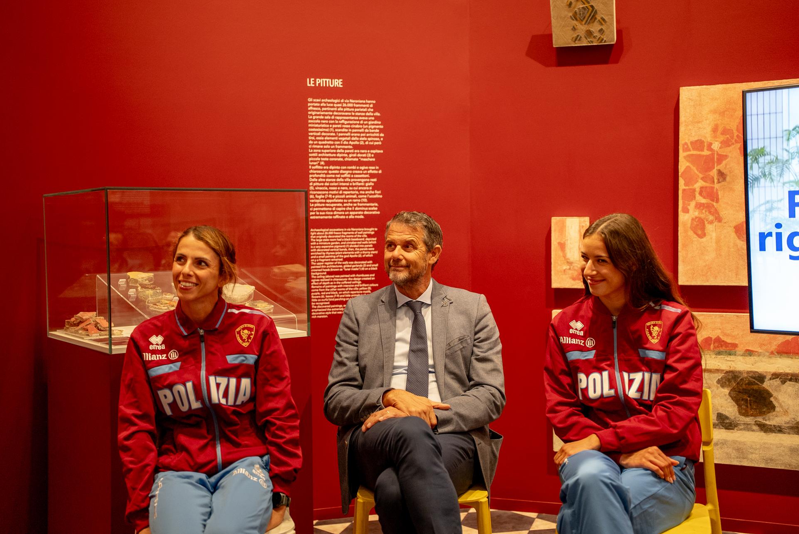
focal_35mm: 44
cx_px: 399
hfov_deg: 44.5
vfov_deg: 30.6
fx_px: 977
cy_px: 267
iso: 1250
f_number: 2
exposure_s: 1/160
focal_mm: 43
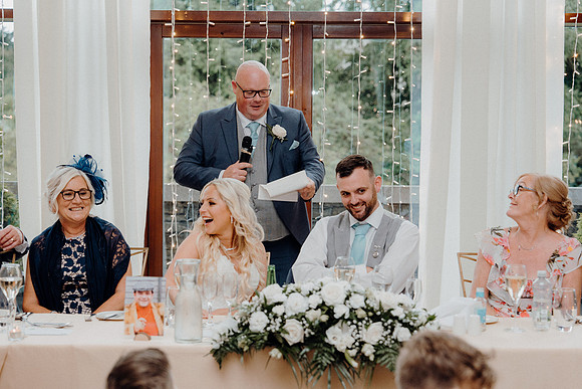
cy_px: 194
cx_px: 291
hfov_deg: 28.8
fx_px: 1132
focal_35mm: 70
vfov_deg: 19.5
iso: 1600
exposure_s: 1/160
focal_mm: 70
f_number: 3.5
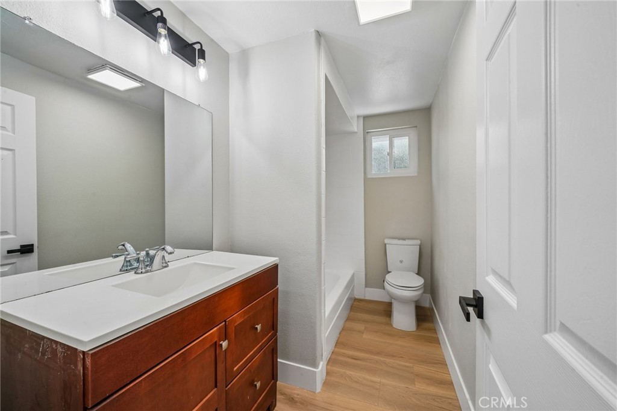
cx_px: 308
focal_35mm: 13
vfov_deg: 85.4
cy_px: 206
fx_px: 223
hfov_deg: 108.3
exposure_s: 1/20
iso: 400
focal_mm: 13
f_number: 11
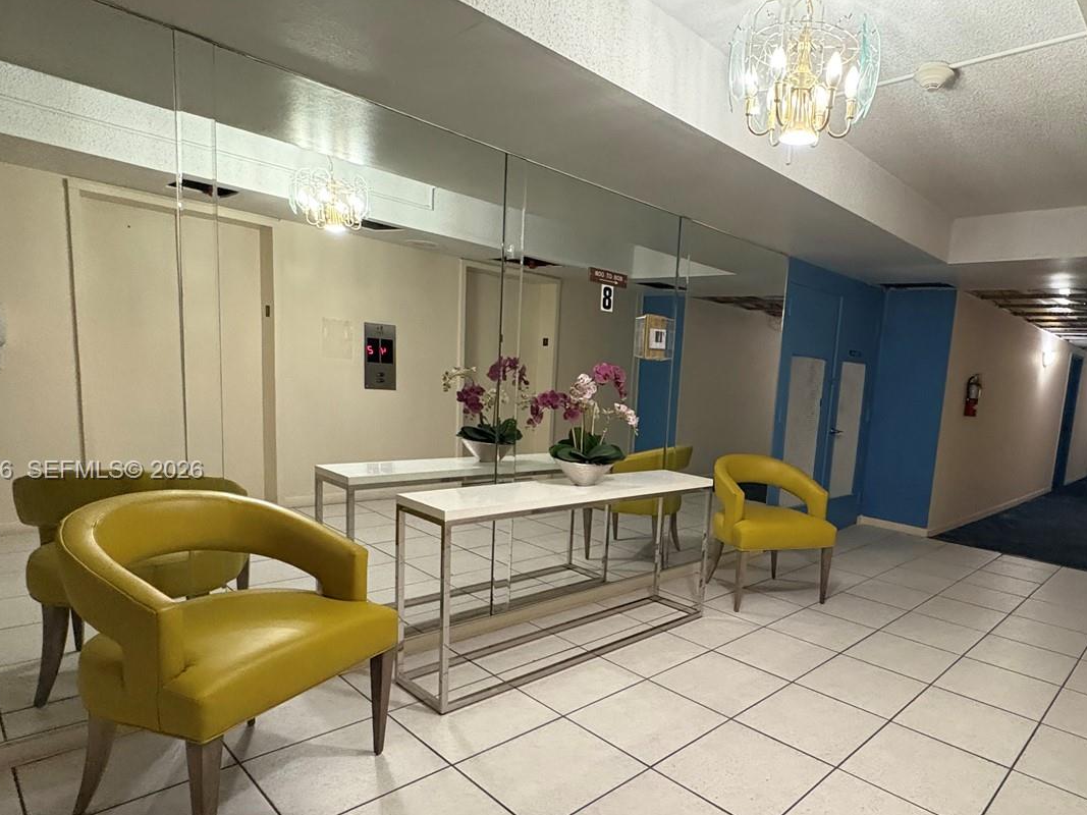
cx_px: 701
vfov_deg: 63.1
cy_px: 472
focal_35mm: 21
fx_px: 659
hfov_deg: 77.1
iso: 800
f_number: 2.2
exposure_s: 1/60
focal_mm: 2.22
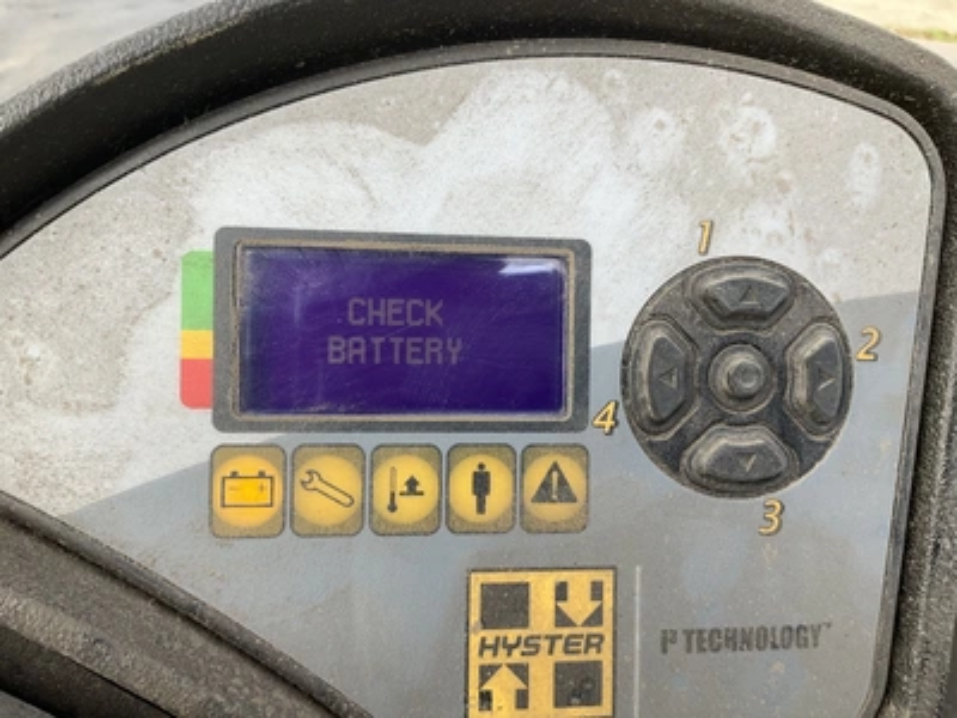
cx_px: 478
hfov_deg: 61.7
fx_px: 802
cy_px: 359
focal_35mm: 29
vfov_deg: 48.2
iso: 20
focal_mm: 3
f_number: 1.8
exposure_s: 1/193
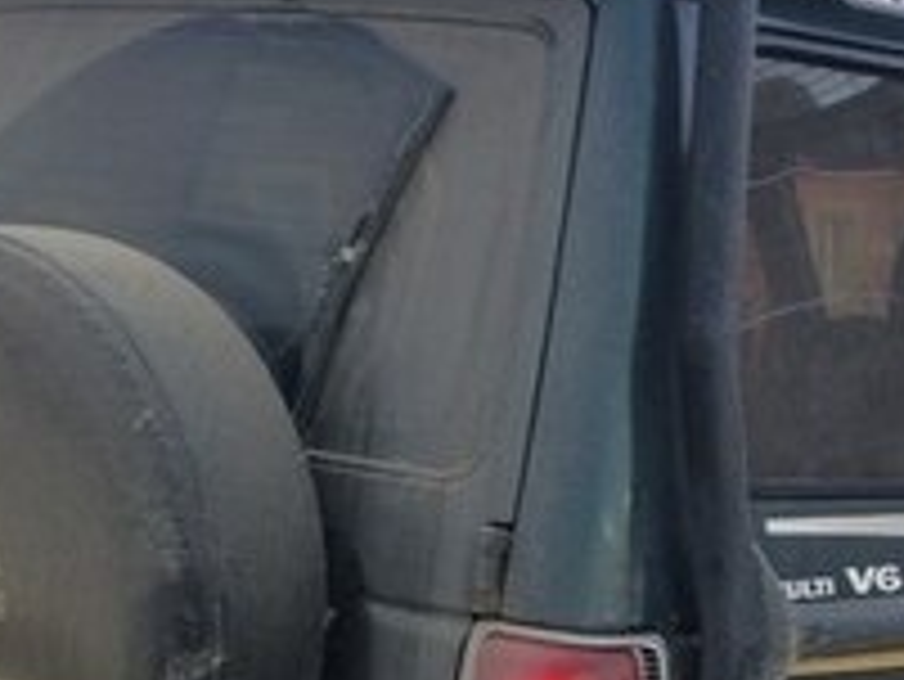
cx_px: 733
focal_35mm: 95
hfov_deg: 20.4
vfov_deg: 15.2
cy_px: 763
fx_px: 2482
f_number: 2.2
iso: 32
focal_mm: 4.15
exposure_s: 1/33
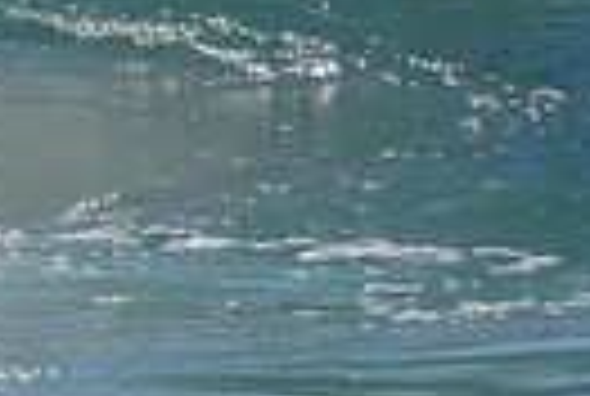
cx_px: -455
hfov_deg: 0.6
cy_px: -412
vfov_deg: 0.4
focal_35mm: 3536
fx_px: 58083
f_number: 11
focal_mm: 800
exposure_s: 1/2000
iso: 900
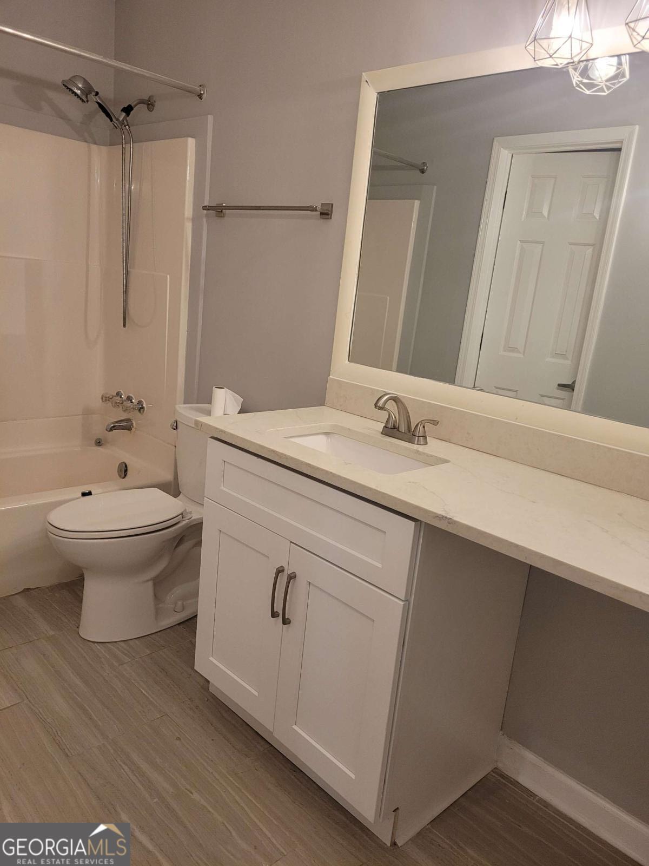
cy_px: 433
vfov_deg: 67.3
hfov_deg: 53.1
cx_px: 324
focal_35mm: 26
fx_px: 650
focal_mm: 5.4
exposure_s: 1/120
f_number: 1.8
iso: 320
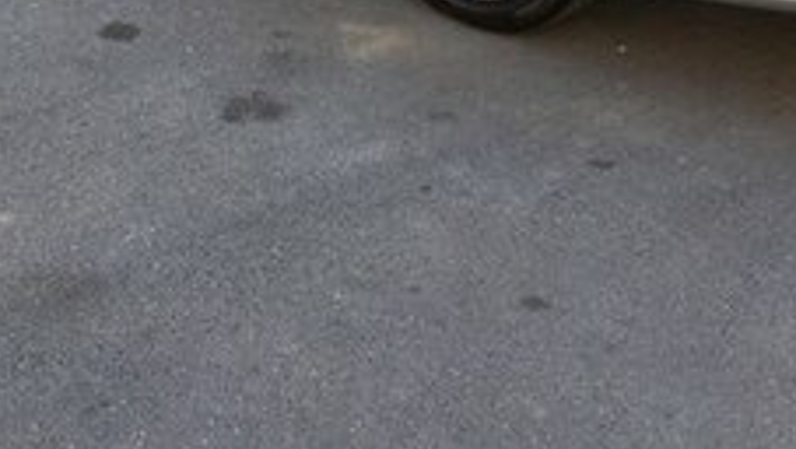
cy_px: -274
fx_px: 1457
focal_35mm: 69
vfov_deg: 15.7
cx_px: 326
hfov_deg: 30.5
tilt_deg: -13.5
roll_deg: -0.7
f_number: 2.2
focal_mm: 4.15
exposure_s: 1/400
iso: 25
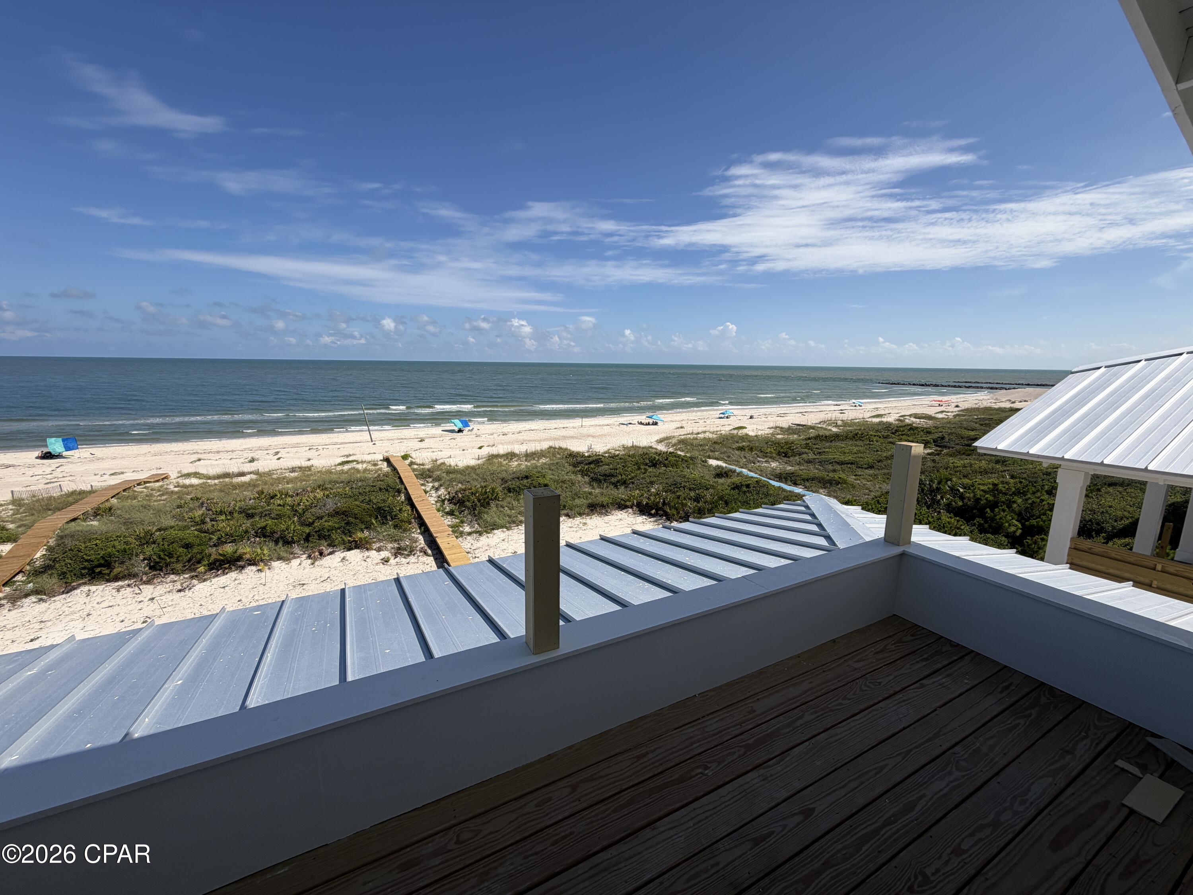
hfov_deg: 102.1
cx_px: 596
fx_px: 482
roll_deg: -1.0
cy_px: 448
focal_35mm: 14
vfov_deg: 85.7
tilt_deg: -9.7
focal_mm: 2.22
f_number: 2.2
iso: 20
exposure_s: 1/1167
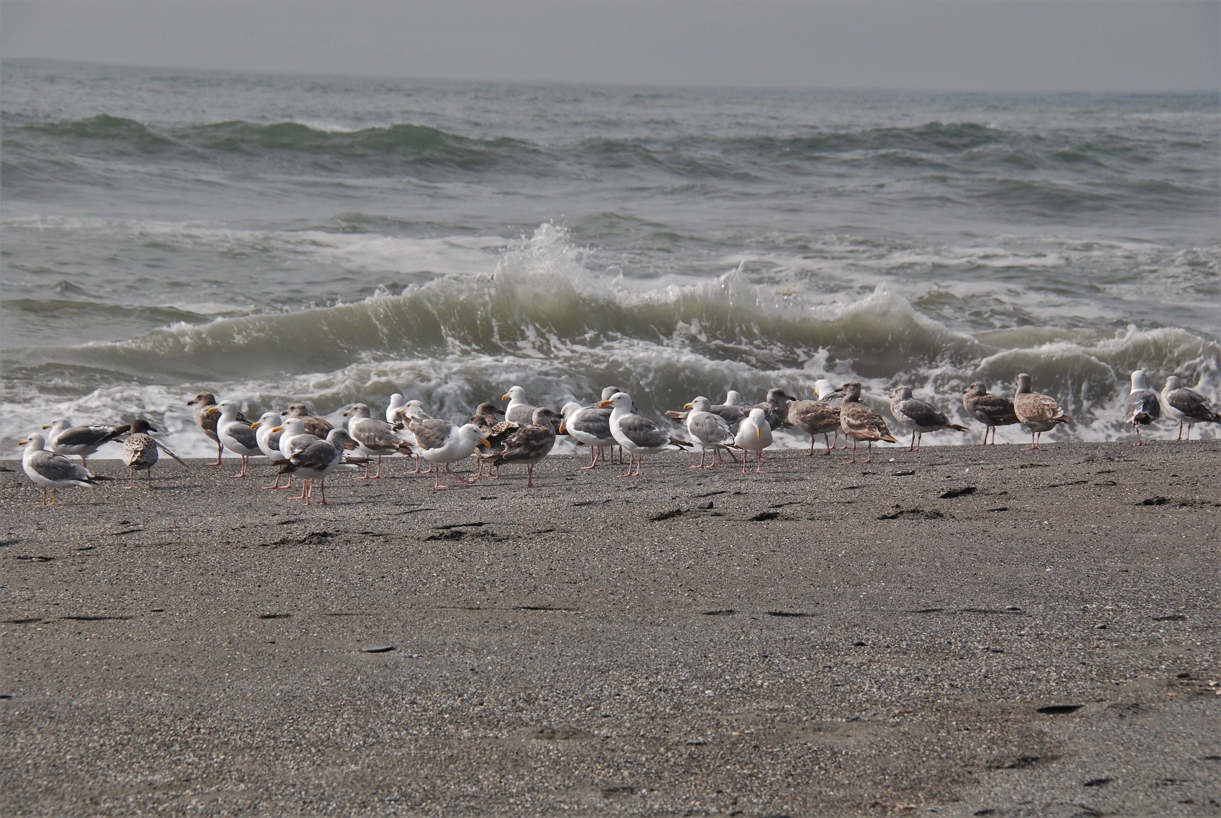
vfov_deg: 7.3
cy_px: 409
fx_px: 6367
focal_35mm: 188
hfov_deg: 11.0
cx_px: 610
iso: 125
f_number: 10
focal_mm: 125
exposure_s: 1/250
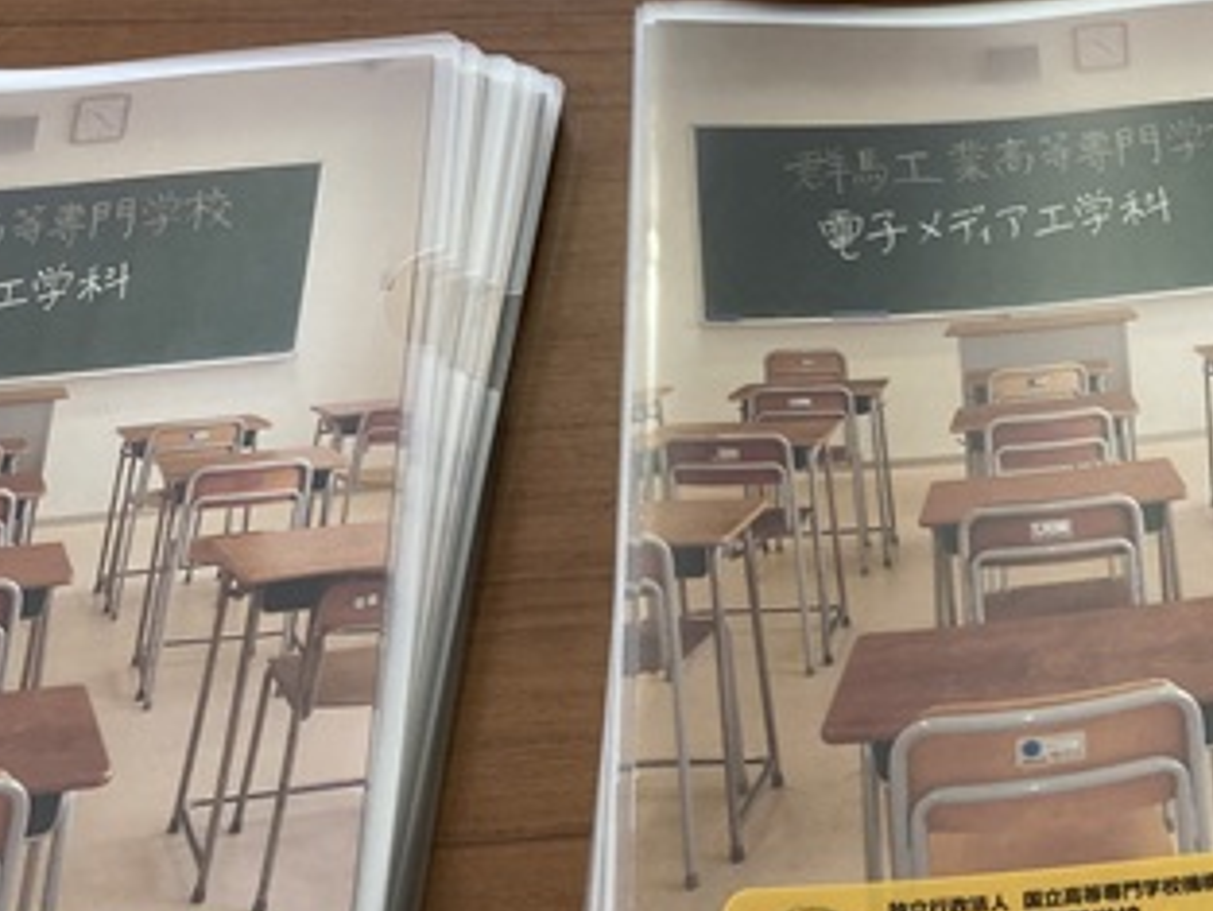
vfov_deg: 20.4
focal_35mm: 72
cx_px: 1252
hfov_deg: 25.5
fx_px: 2524
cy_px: 392
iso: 64
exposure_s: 1/50
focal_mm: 3.99
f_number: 1.8
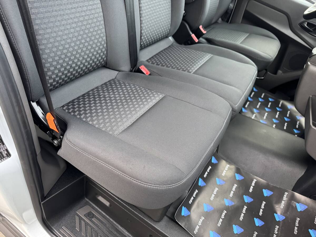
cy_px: 118
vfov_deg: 56.8
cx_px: 158
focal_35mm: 24
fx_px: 219
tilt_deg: -40.7
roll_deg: -15.4
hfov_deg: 71.6
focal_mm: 6.76
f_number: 1.78
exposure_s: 1/60
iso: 500
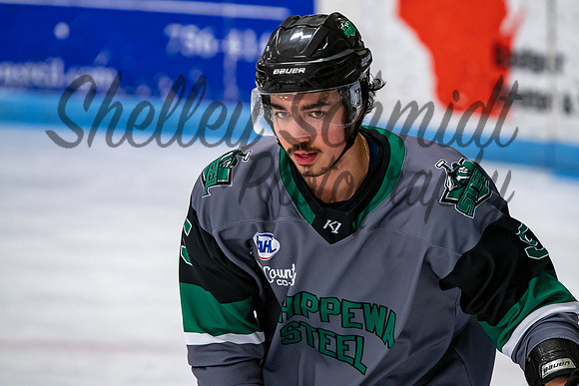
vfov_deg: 4.6
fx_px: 4826
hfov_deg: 6.9
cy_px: 193
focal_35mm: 300
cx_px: 290
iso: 2500
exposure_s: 1/800
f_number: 3.5
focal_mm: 200
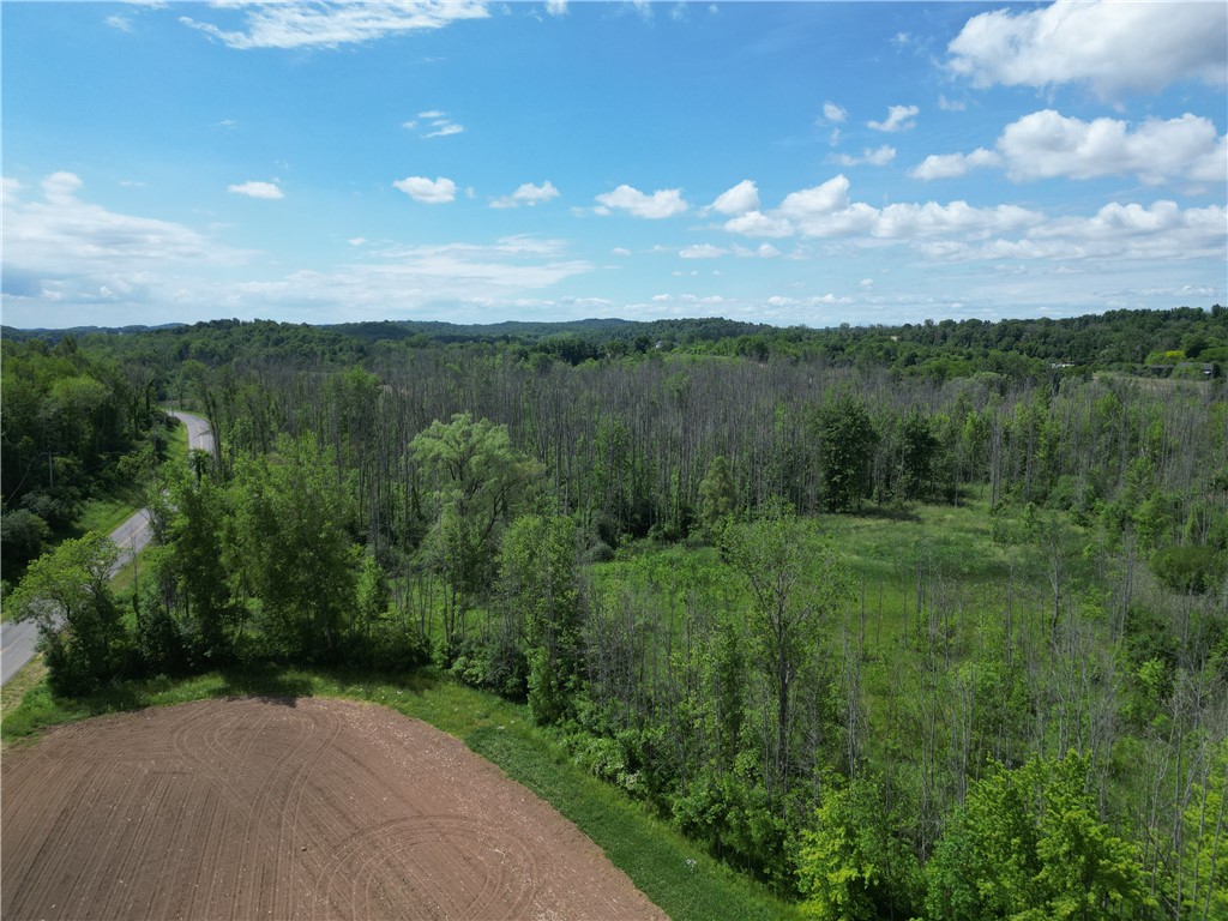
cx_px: 614
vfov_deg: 56.8
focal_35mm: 24
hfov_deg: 71.6
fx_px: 851
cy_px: 460
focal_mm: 6.72
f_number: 1.7
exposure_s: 1/3200
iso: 120
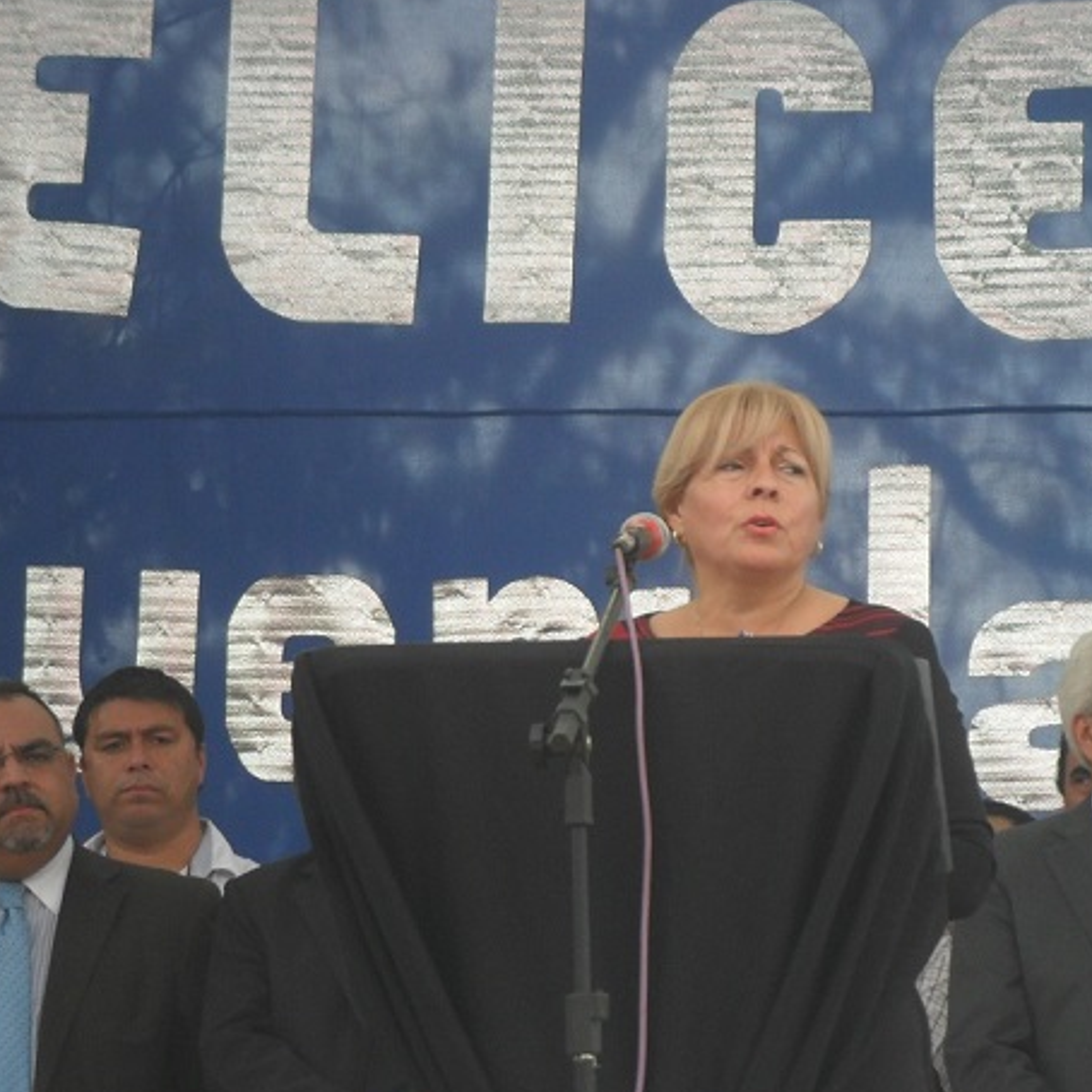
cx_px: 678
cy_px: 649
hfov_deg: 8.9
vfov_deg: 8.9
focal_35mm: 197
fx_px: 7031
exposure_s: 1/125
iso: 100
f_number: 5.9
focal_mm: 24.5
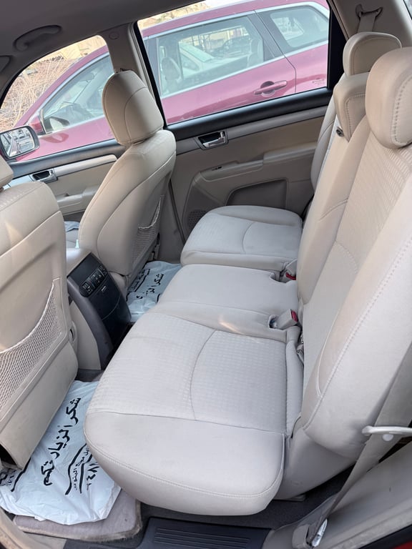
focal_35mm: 24
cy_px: 274
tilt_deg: -30.3
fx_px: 381
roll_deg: +12.9
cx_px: 206
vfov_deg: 71.6
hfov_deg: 56.8
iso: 64
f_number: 1.78
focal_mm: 6.76
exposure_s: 1/160
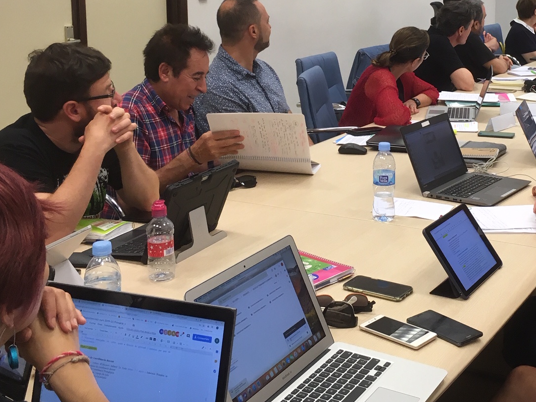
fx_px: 836
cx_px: 388
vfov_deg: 26.5
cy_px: 79
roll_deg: -1.7
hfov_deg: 34.9
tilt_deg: -7.8
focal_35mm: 54
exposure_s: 1/33
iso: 25
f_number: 2.2
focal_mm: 4.15
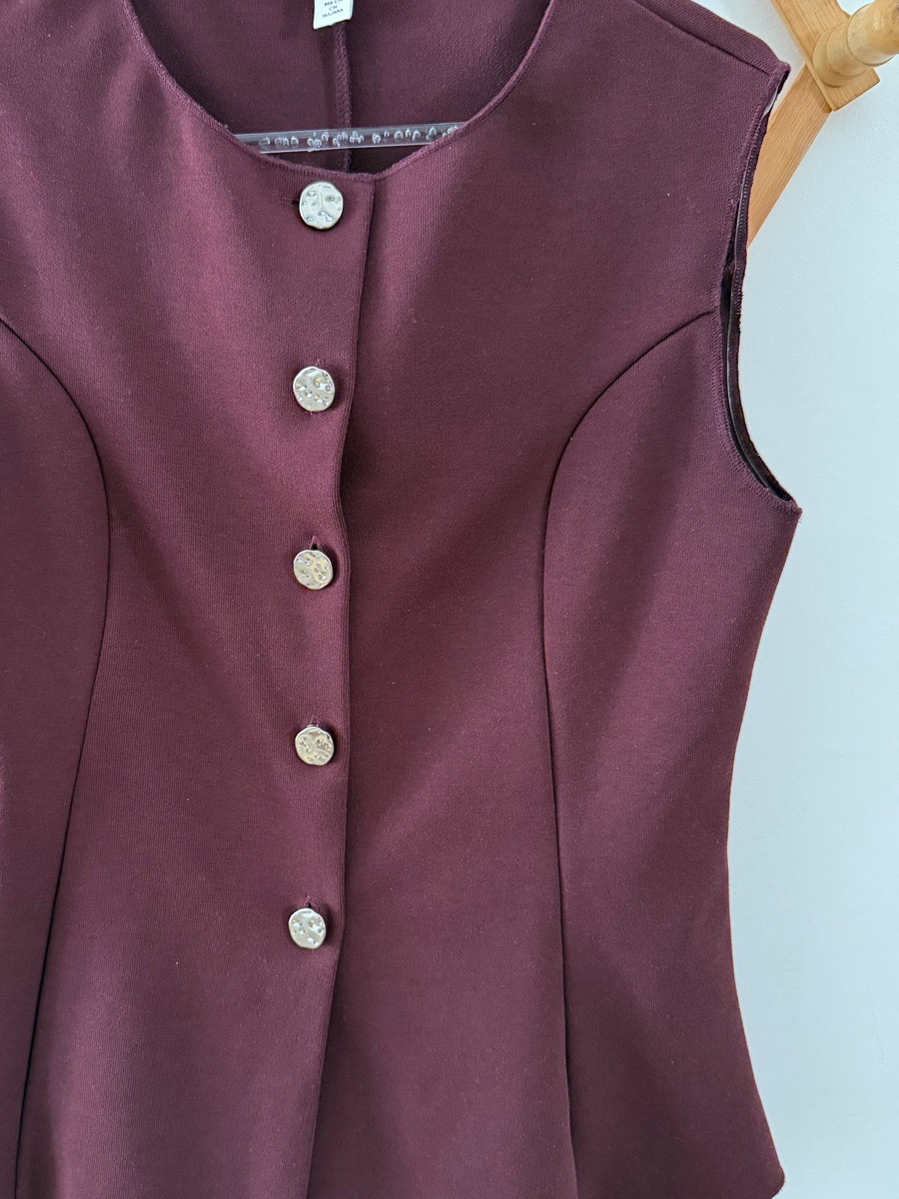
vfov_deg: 56.8
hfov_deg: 43.7
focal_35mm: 32
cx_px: 328
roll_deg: +2.5
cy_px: 624
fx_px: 1108
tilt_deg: -10.0
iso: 800
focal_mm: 6.76
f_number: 1.78
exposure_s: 1/59
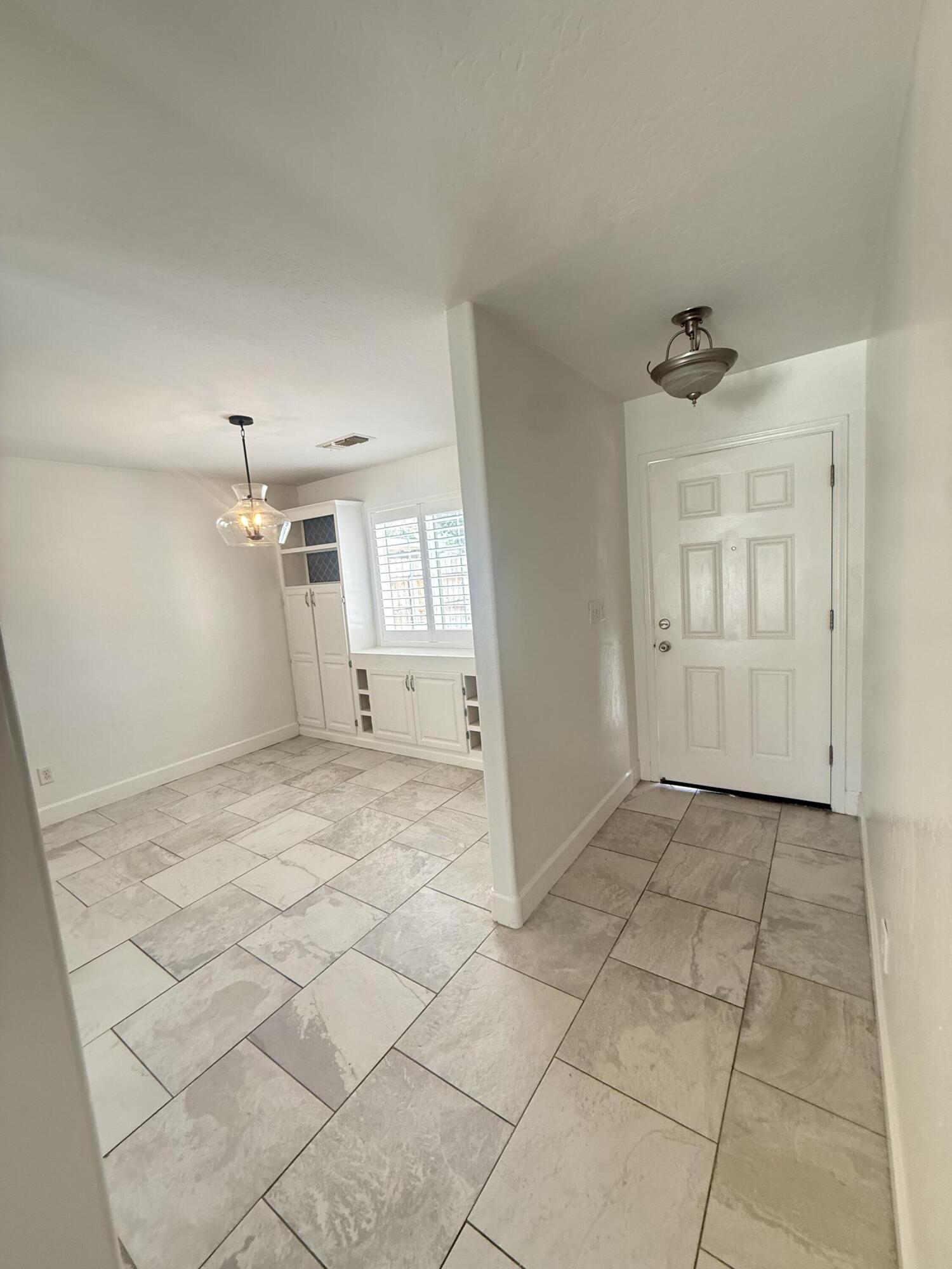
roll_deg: +4.4
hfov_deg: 85.7
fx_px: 513
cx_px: 476
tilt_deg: -6.1
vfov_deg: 102.1
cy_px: 634
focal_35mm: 14
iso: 400
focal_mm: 2.22
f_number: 2.2
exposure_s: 1/60
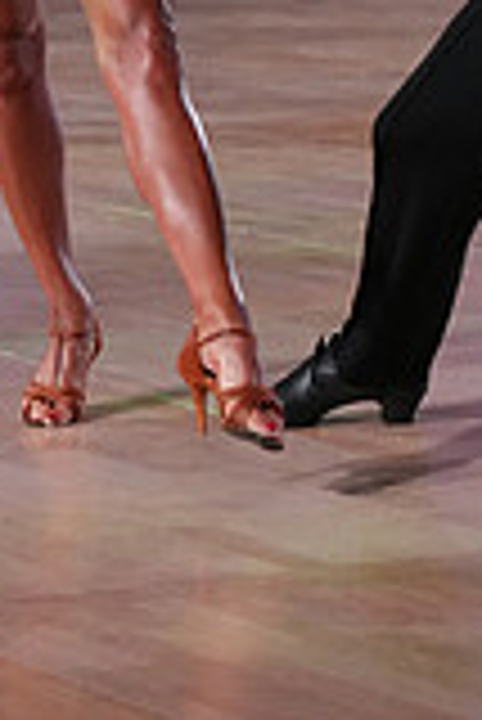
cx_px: 264
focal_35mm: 264
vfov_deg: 7.7
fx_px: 5290
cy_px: -333
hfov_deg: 5.2
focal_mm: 73
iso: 3200
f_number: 4
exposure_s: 1/500
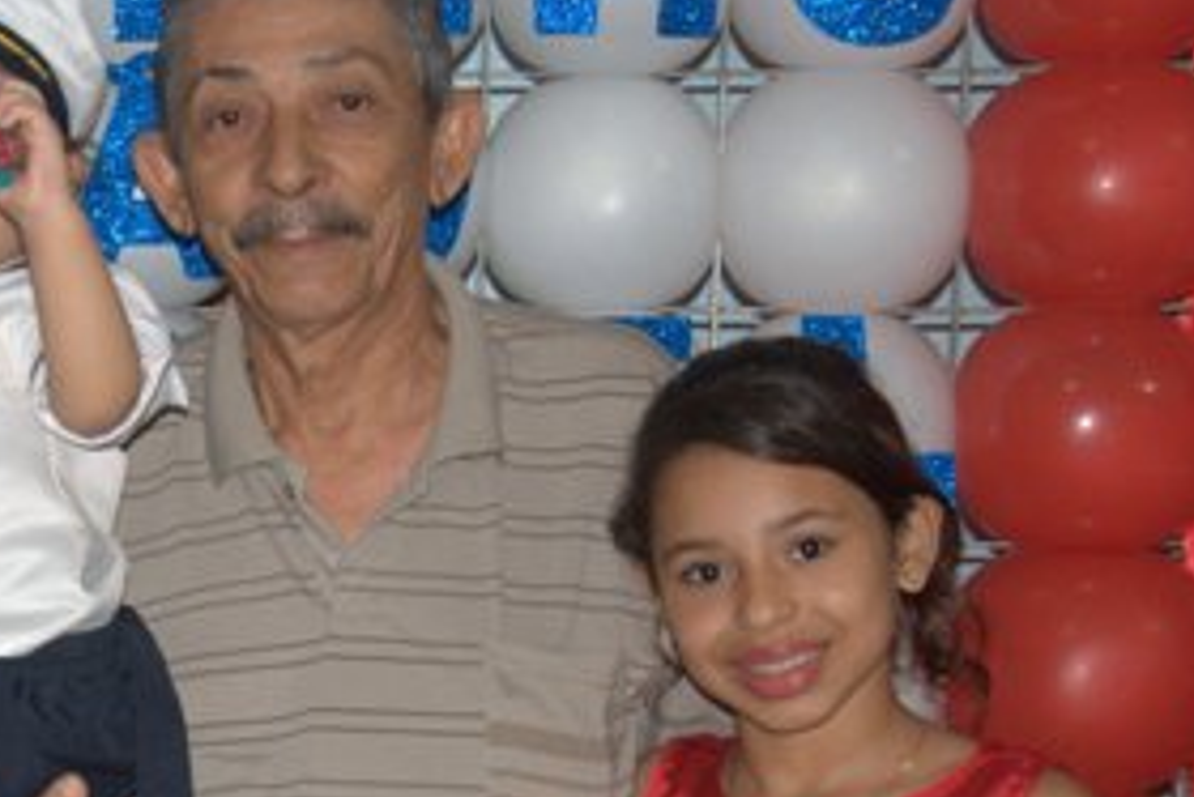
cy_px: 652
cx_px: 0
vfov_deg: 10.0
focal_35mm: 137
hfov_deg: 14.7
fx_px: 4546
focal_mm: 40
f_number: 4.5
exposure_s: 1/60
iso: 800
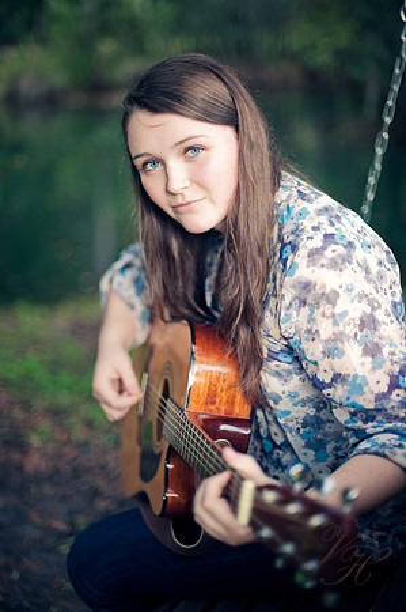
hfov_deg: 26.9
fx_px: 848
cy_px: 306
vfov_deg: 39.6
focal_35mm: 50
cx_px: 203
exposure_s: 1/125
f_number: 1.4
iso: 200
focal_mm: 50
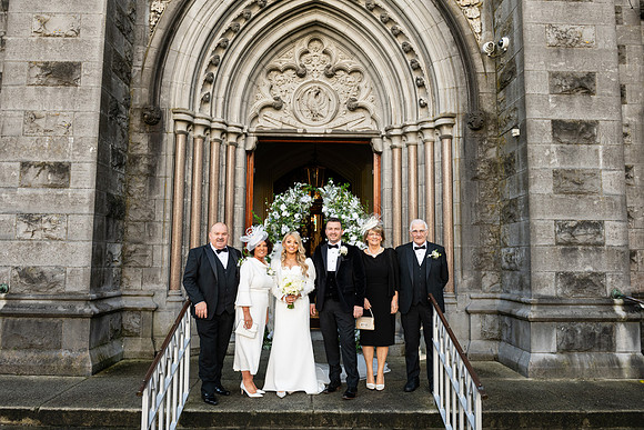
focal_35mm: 27
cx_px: 322
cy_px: 215
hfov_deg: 67.1
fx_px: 486
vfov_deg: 47.7
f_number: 5.6
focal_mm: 27
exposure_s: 1/400
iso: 500
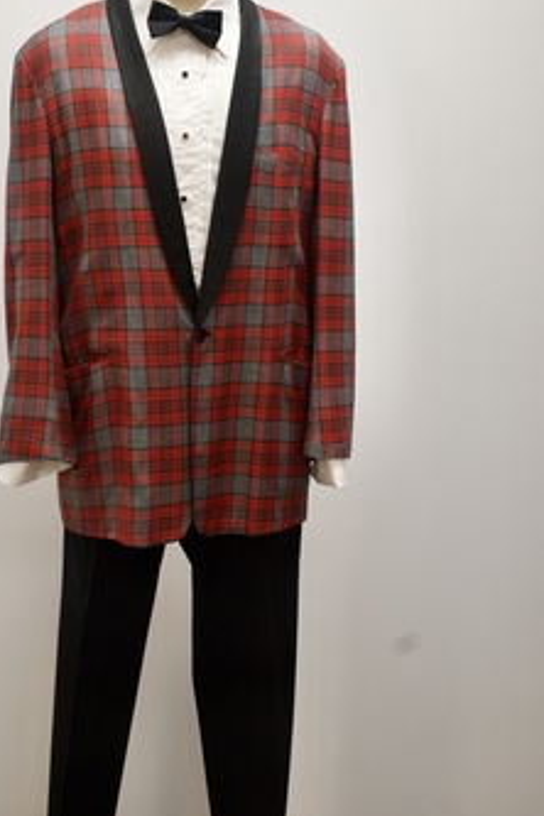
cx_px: 181
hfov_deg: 24.6
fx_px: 1239
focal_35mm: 55
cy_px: 267
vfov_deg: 36.1
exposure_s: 1/60
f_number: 8
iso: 1600
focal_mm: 27
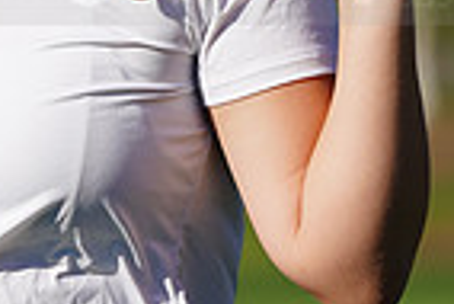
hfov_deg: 2.2
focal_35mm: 924
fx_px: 11664
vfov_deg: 1.5
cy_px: -69
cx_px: 10
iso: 100
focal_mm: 226
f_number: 5.6
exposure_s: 1/640
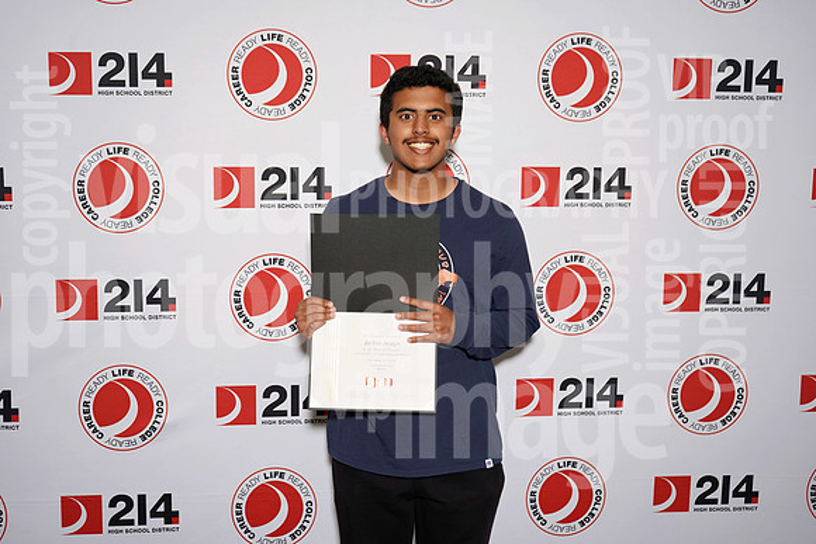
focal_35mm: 39
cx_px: 408
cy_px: 272
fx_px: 884
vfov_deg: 34.2
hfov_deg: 49.5
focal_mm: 39
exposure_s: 1/125
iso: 250
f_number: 5
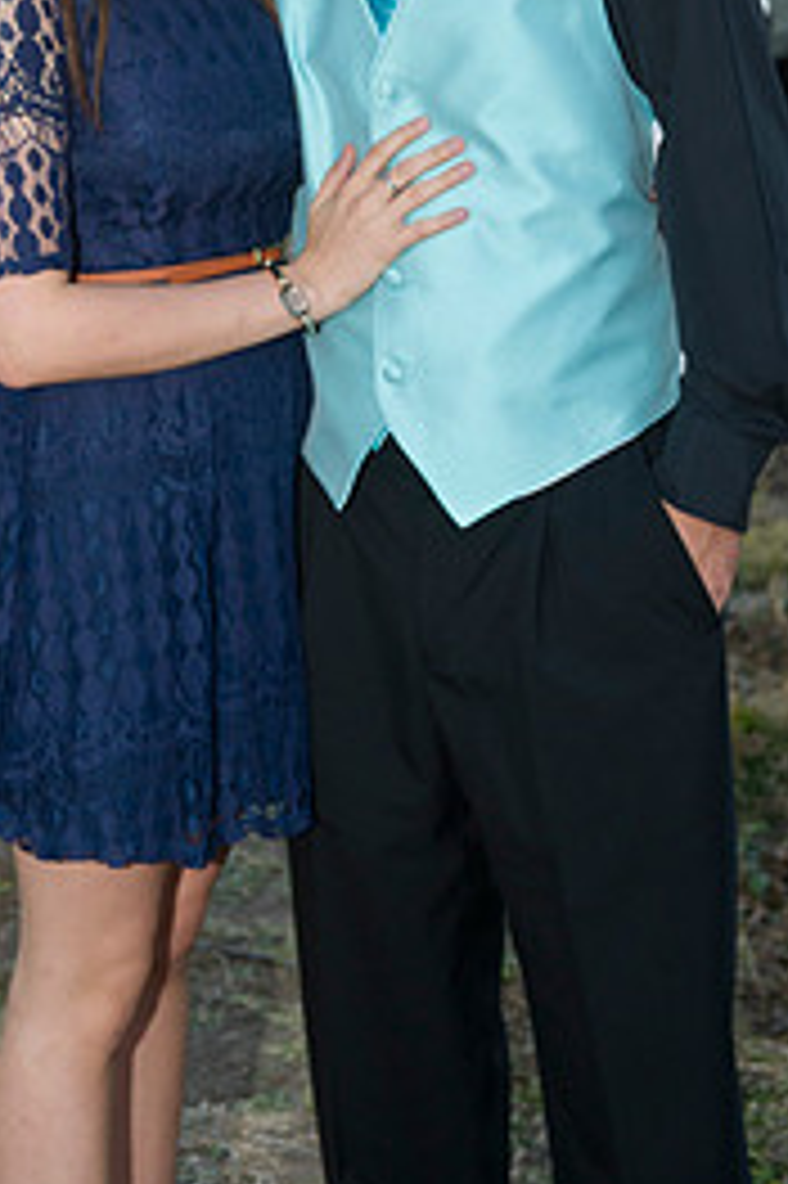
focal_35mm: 82
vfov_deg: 24.3
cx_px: 308
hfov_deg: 16.6
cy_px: 207
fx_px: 2696
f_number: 5
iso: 640
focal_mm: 48
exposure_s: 1/160
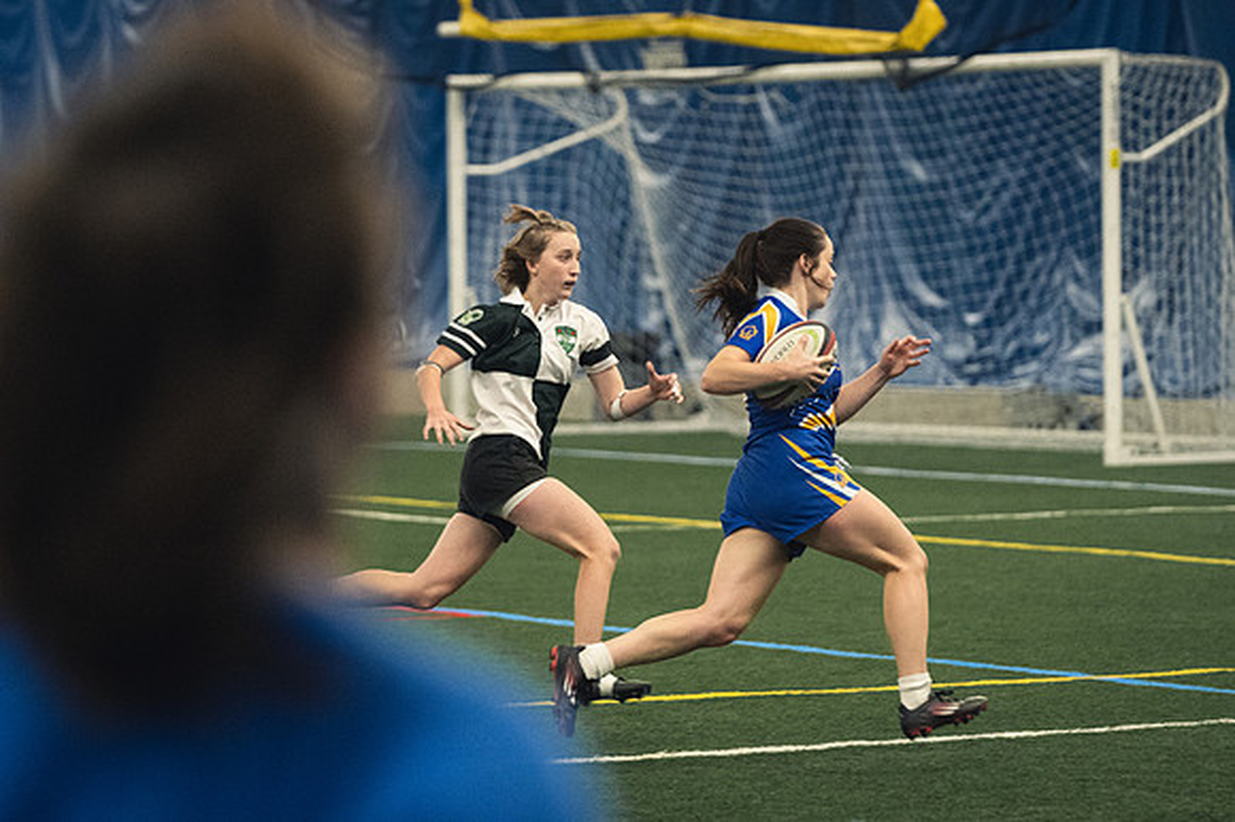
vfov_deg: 7.5
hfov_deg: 11.2
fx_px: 6274
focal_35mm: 183
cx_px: 618
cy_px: 411
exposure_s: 1/500
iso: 7200
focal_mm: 122
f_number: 2.8
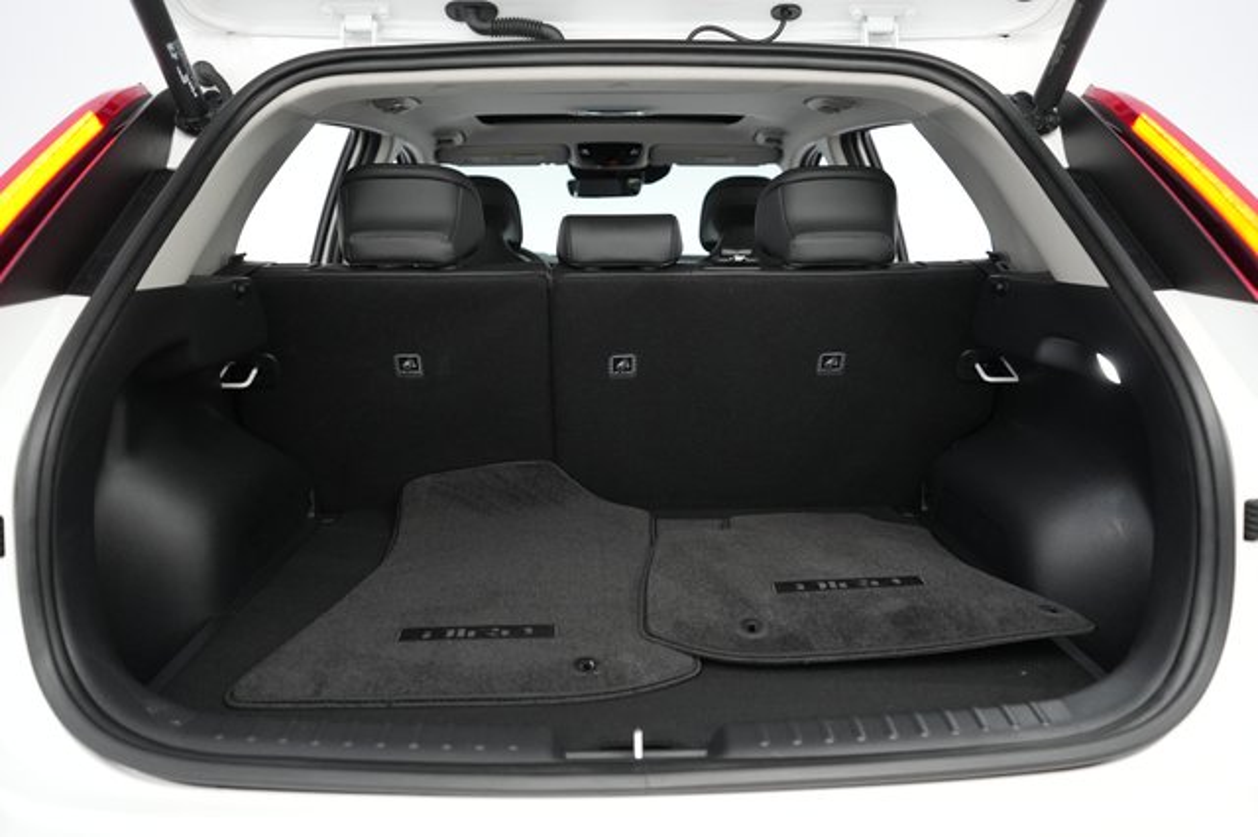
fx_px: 943
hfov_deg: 67.4
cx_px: 629
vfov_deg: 47.9
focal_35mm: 27
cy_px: 418
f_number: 2.8
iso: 4000
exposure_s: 1/160
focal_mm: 27
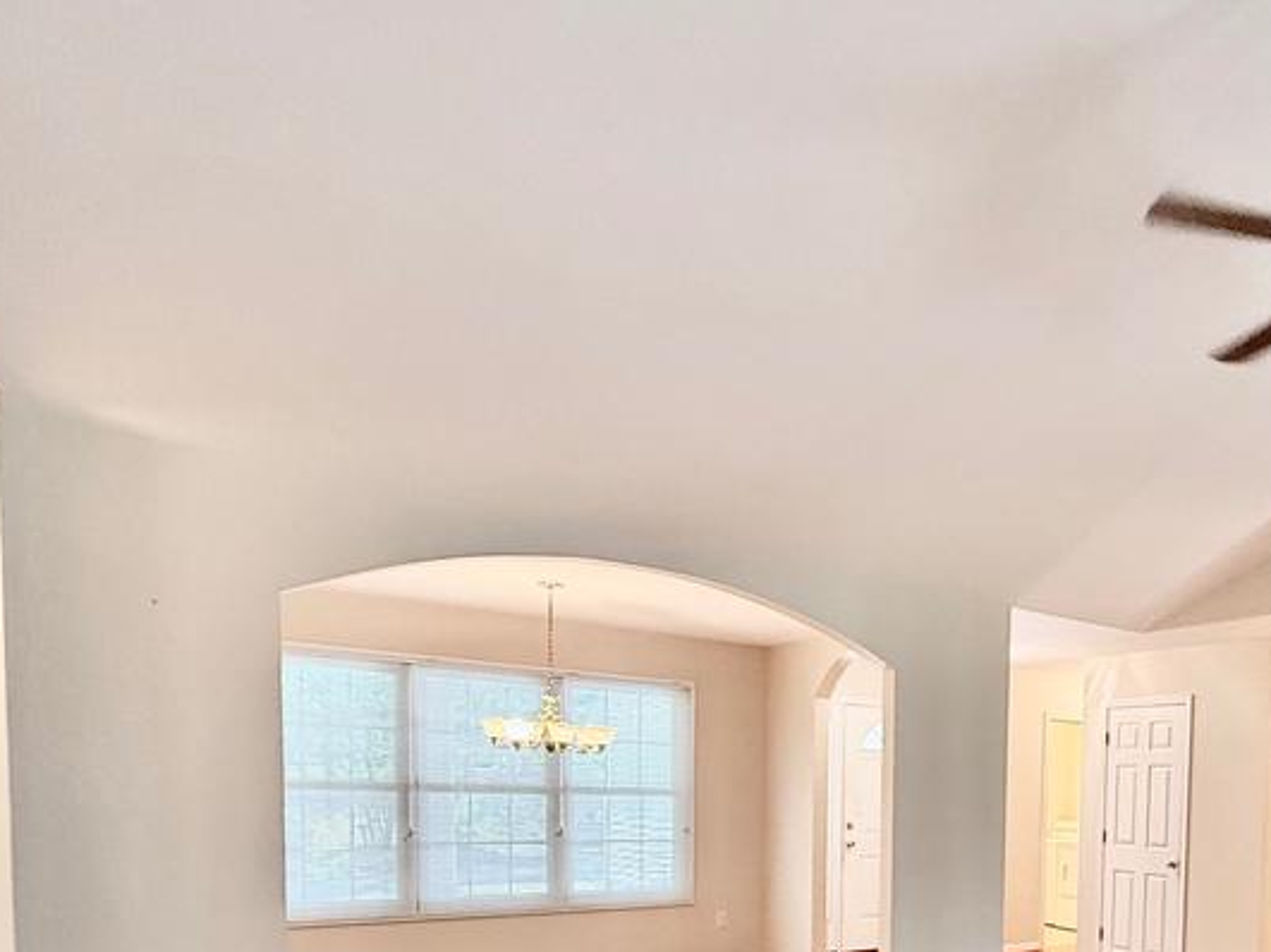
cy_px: 842
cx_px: 1115
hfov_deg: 57.3
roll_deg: -1.4
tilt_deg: -2.1
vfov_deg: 46.7
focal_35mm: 27
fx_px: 991
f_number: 2.2
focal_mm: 2.22
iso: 400
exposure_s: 1/60
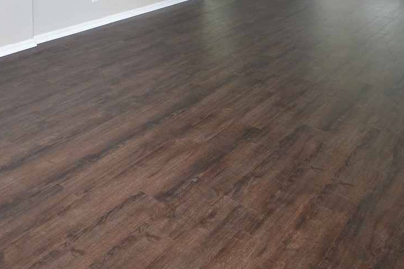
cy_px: -41
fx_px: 438
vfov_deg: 30.0
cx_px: 89
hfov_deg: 47.2
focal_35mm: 39
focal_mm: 14
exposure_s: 1/15
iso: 500
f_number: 9
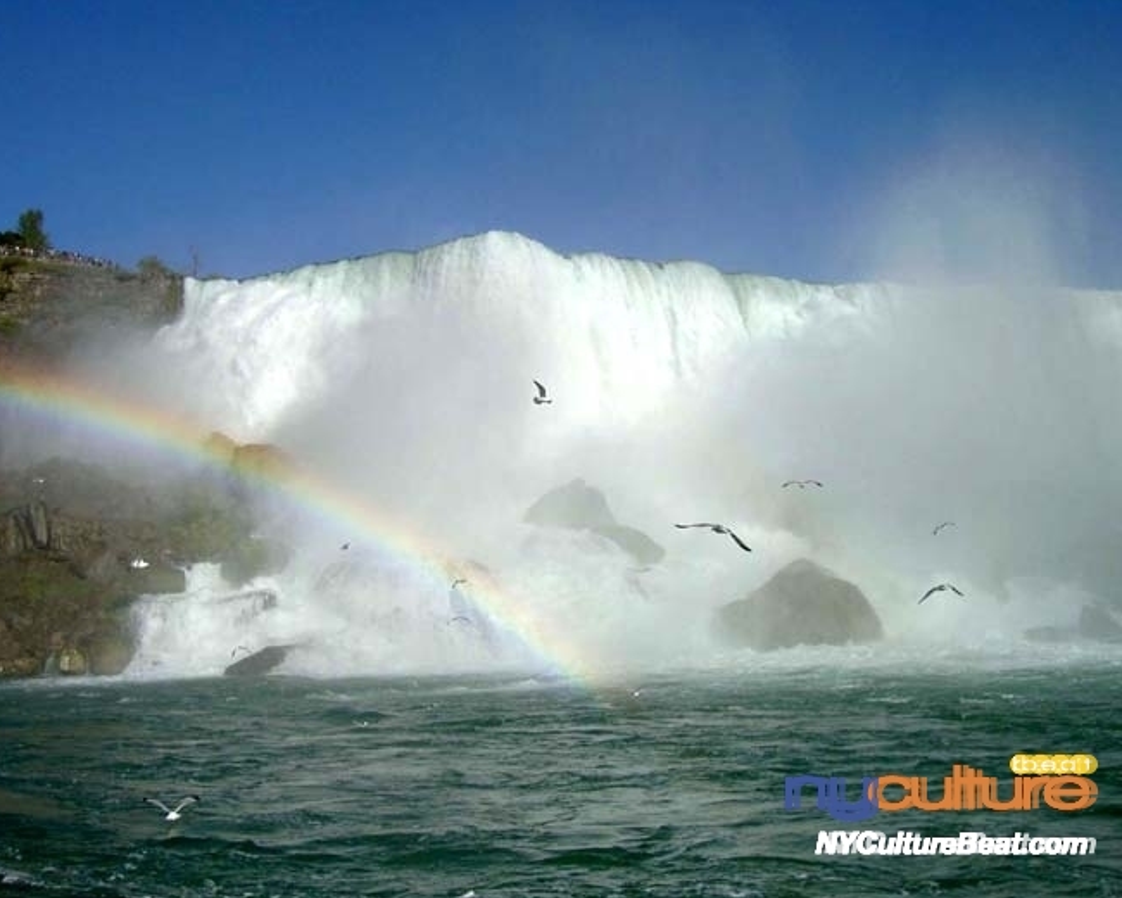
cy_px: 450
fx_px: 1361
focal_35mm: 41
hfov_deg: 44.8
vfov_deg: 36.5
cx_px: 540
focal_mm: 8
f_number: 4.7
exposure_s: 1/2000
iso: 100
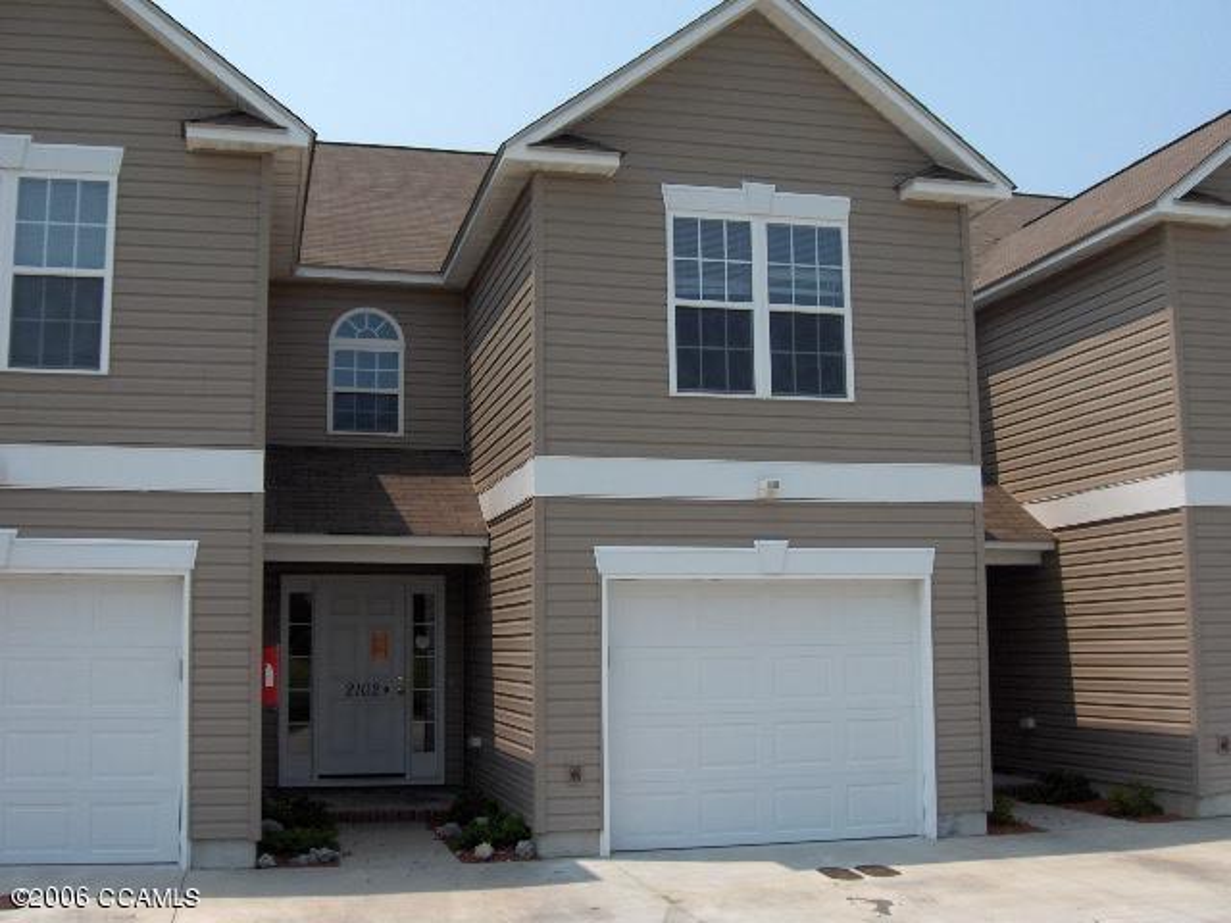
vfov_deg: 36.8
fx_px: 1387
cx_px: 616
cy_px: 462
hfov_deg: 47.9
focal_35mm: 39
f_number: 4.8
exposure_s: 1/1053
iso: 100
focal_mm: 8
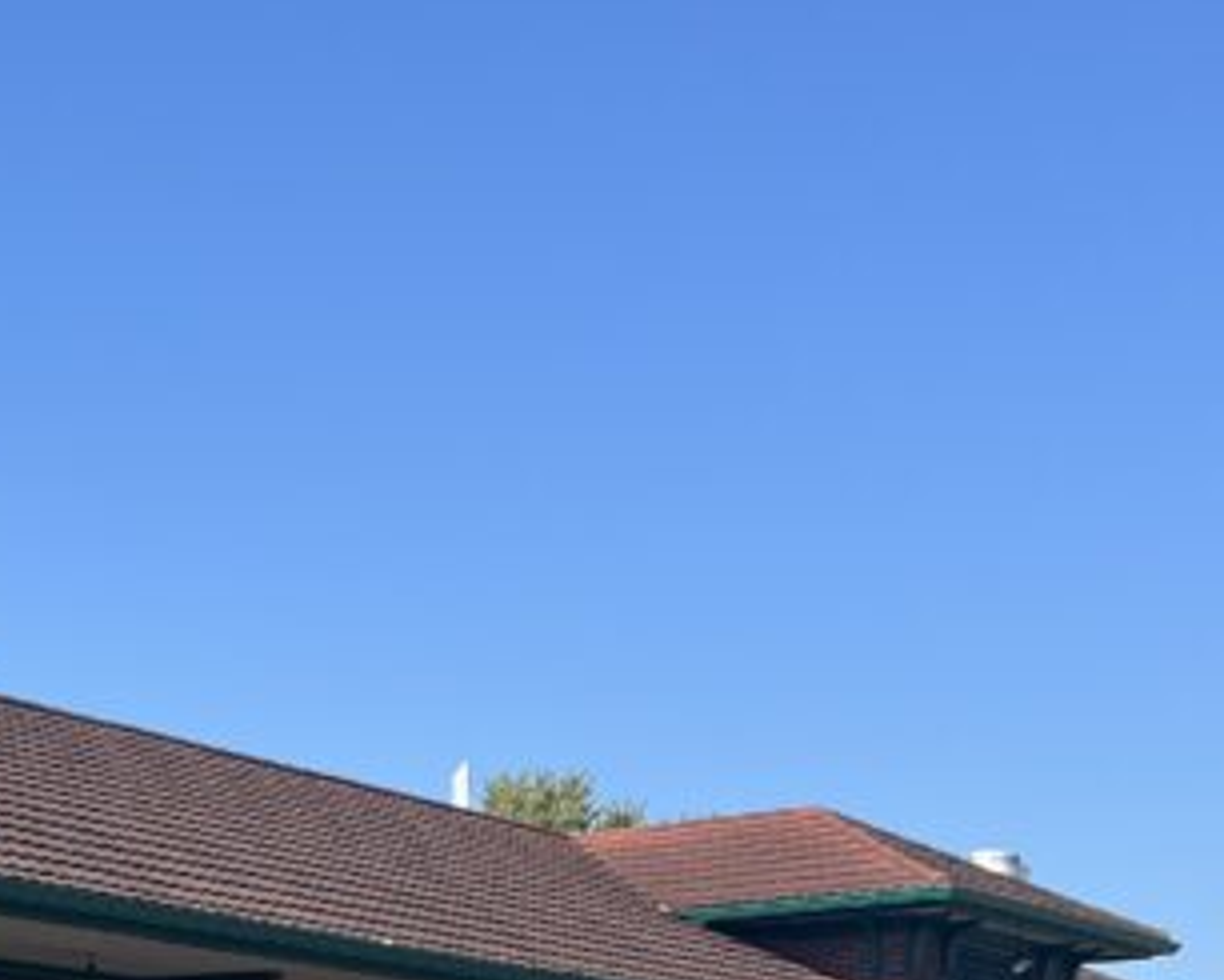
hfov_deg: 21.8
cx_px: 72
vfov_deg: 17.0
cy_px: 1268
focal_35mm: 85
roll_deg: -1.4
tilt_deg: +2.2
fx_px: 3080
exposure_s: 1/2268
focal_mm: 5.1
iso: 50
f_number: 1.6
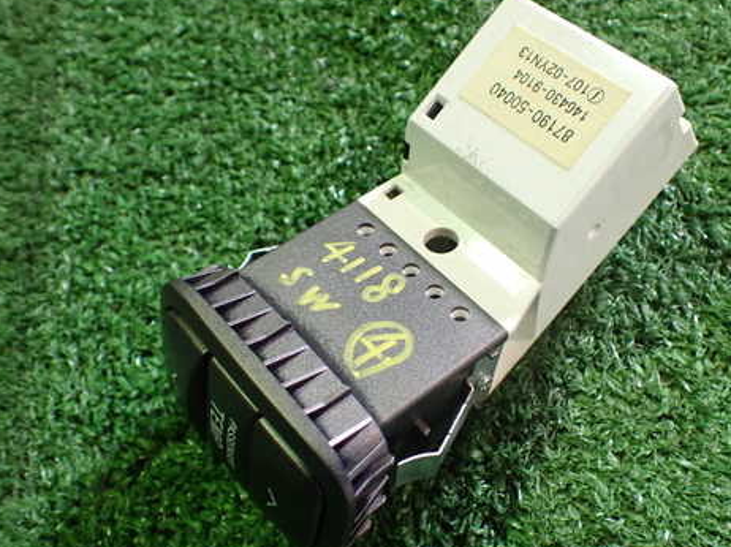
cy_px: 294
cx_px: 399
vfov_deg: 36.8
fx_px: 823
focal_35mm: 39
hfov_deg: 47.8
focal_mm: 5.4
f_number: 2.3
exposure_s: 1/80
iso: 800
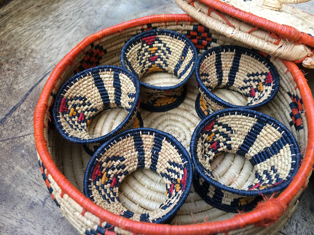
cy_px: 118
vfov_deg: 48.2
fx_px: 263
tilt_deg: -56.1
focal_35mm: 29
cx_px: 157
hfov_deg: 61.7
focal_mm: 4.15
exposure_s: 1/33
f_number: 2.2
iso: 50
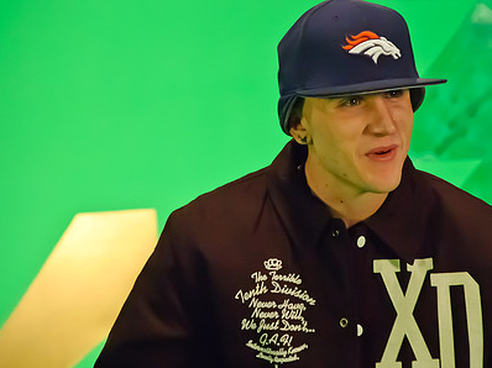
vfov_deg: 5.7
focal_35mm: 263
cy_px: 151
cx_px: 344
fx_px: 3732
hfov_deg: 7.5
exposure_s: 1/125
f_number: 5.6
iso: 1400
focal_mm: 125
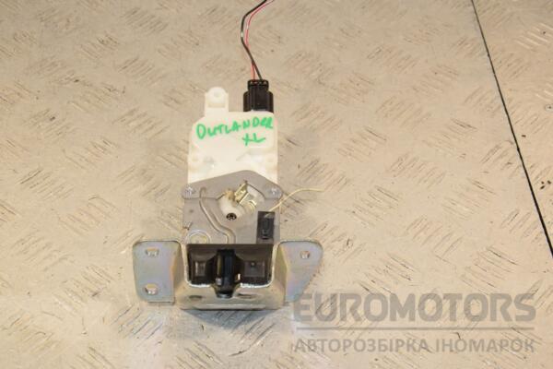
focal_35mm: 75
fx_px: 1152
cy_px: 184
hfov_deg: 27.0
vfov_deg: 18.2
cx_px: 276
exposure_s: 1/200
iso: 800
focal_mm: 50
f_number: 9
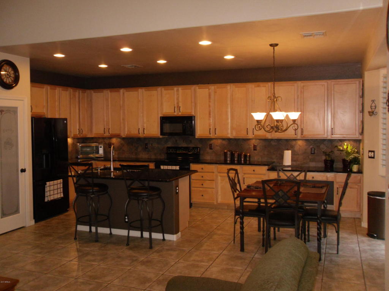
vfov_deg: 32.2
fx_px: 506
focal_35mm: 45
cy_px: 146
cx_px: 194
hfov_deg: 42.1
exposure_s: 1/45
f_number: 3.5
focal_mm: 6.3
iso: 400
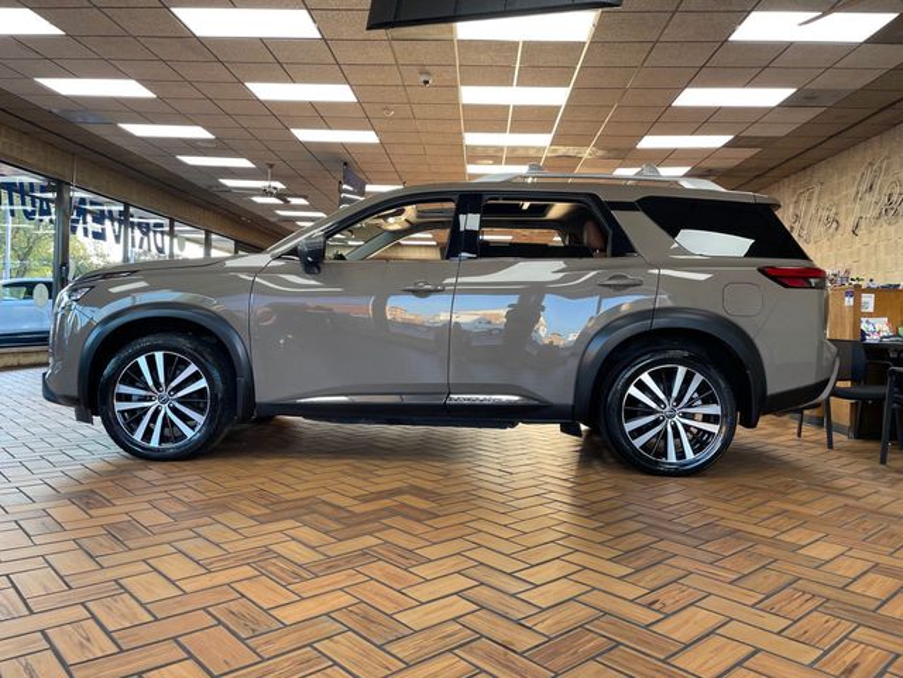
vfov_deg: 53.1
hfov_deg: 67.3
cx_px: 452
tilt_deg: +0.1
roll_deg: -1.2
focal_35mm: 26
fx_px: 678
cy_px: 339
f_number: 1.6
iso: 80
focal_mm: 4.2
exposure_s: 1/120
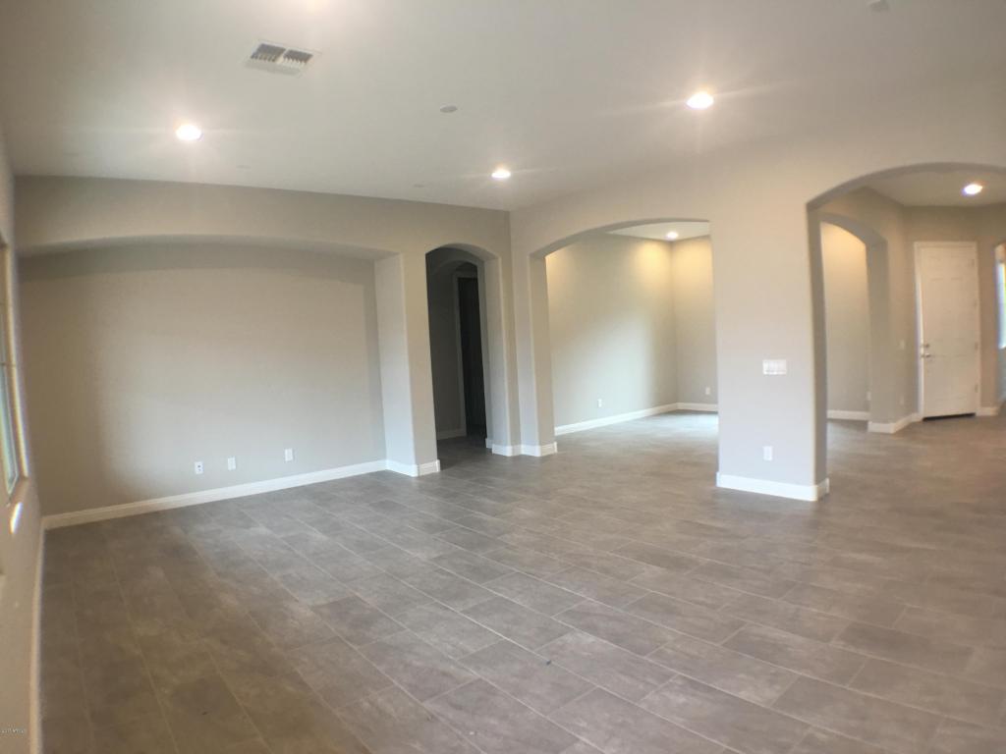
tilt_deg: -2.5
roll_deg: +2.7
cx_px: 503
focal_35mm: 29
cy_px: 377
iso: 50
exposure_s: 1/17
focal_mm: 4.15
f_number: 2.2
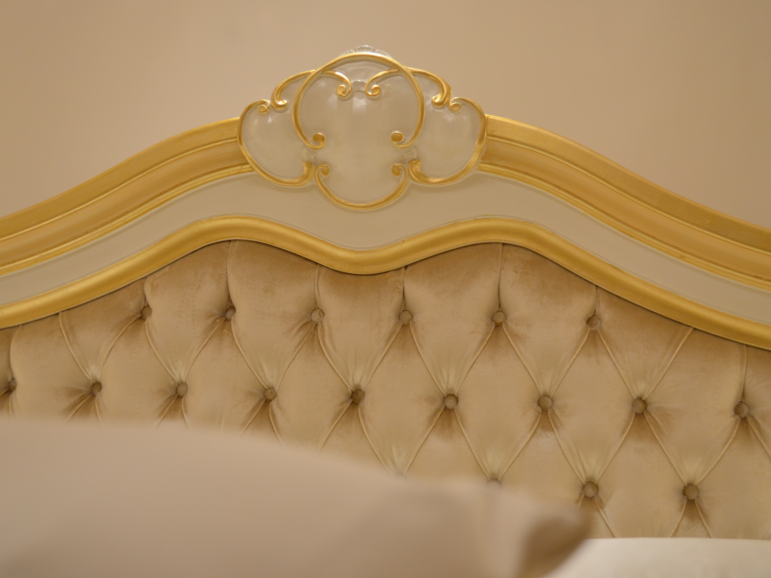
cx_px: 369
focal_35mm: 53
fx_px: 1180
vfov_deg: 27.5
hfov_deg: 36.2
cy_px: 285
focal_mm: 32
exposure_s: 1/20
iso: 640
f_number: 4.8
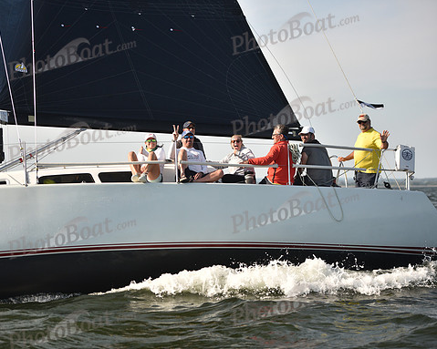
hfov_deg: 17.8
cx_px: 184
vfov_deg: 14.3
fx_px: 1397
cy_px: 175
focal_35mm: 108
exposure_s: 1/1250
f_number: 2.8
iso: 250
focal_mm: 95
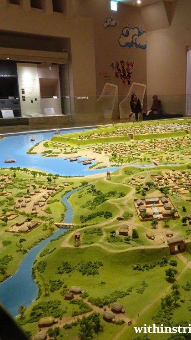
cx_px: 140
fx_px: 315
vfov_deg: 56.6
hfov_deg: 33.1
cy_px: 170
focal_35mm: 35
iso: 800
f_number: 3.5
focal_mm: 4.1
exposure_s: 1/25
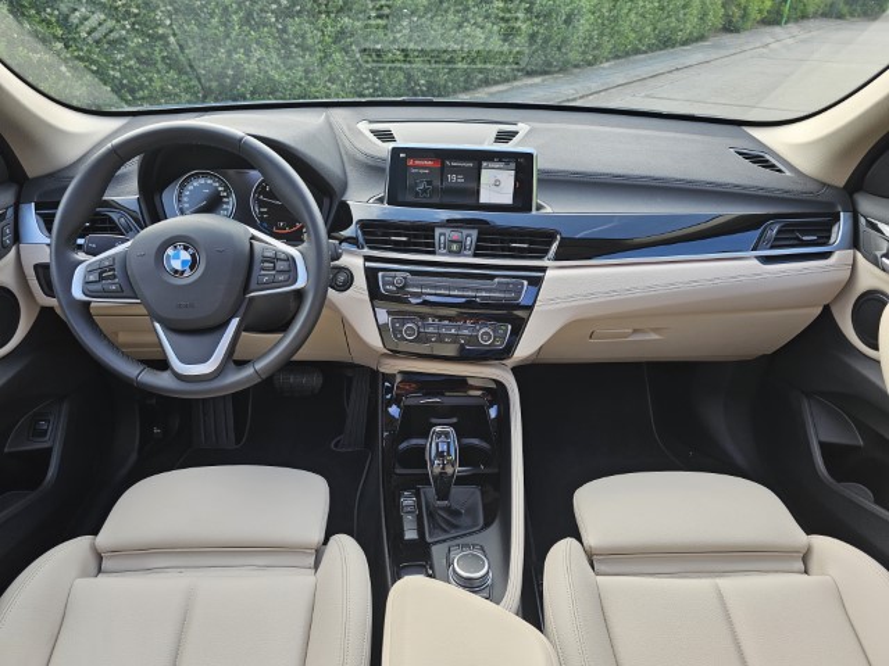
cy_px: 333
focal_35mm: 23
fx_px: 591
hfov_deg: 73.9
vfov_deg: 58.9
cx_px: 444
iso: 32
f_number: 1.7
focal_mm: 6.3
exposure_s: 1/180
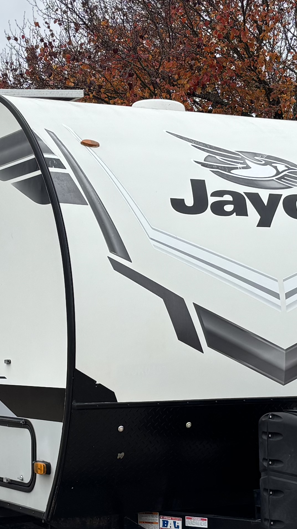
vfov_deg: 25.0
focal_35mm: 85
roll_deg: +0.5
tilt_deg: +1.3
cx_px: 108
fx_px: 1190
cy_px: 306
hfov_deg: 14.2
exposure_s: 1/1845
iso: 50
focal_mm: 5.96
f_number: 1.6
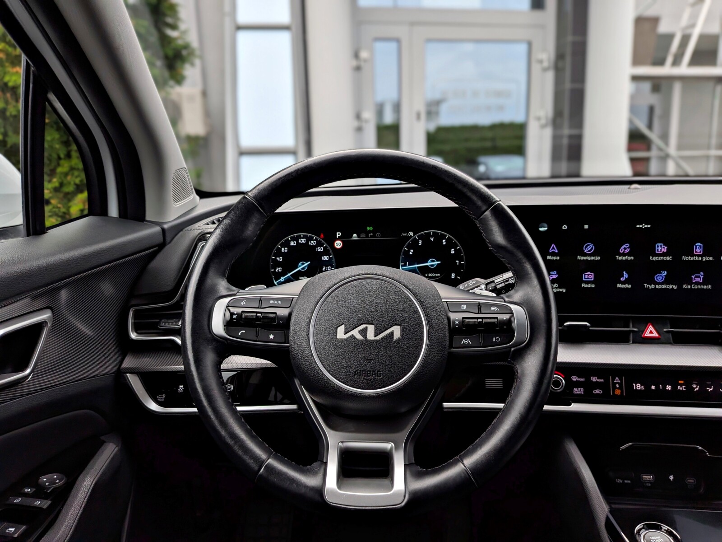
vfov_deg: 56.8
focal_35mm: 24
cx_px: 361
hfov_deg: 71.6
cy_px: 271
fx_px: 501
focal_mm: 4.53
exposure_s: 1/171
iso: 30
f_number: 1.7
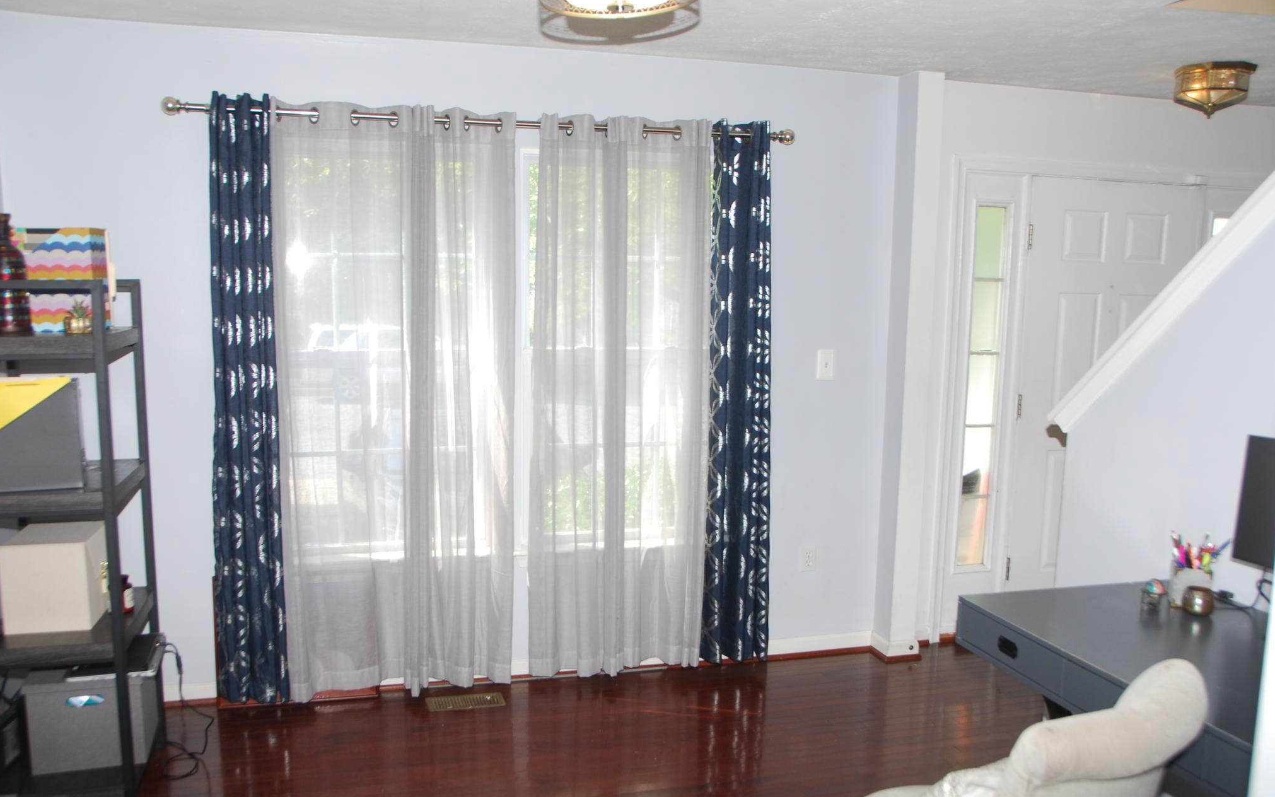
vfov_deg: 40.6
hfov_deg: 61.2
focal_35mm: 31
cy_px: 416
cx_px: 633
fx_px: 1077
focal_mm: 20
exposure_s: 1/80
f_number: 4.5
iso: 200
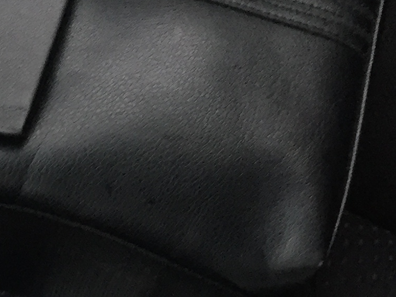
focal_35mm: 125
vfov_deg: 11.8
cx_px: -56
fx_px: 1430
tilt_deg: -41.0
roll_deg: -3.3
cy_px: 221
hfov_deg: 15.3
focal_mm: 4.15
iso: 50
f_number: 2.2
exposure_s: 1/33
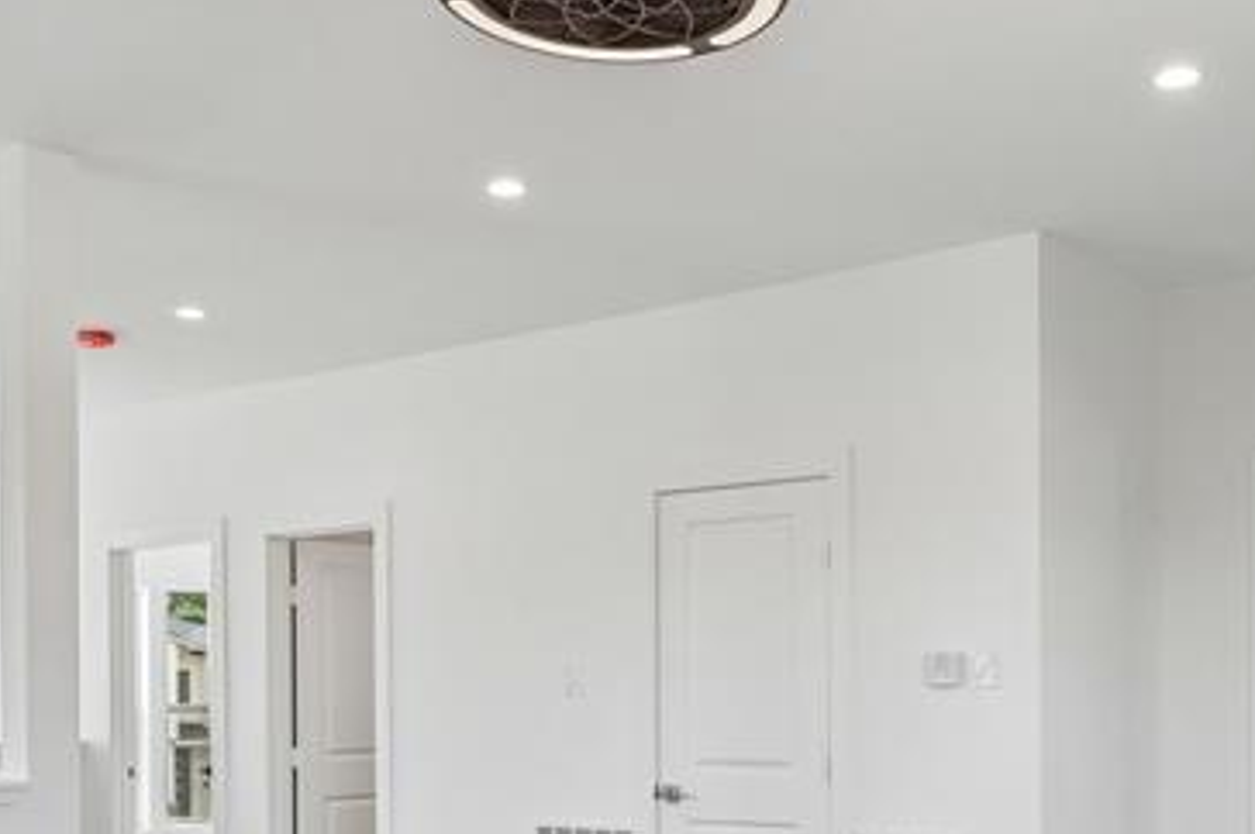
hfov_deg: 43.4
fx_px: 1567
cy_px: 751
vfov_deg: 28.6
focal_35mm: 45
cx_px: 755
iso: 400
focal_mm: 16
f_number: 8
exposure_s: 1/60
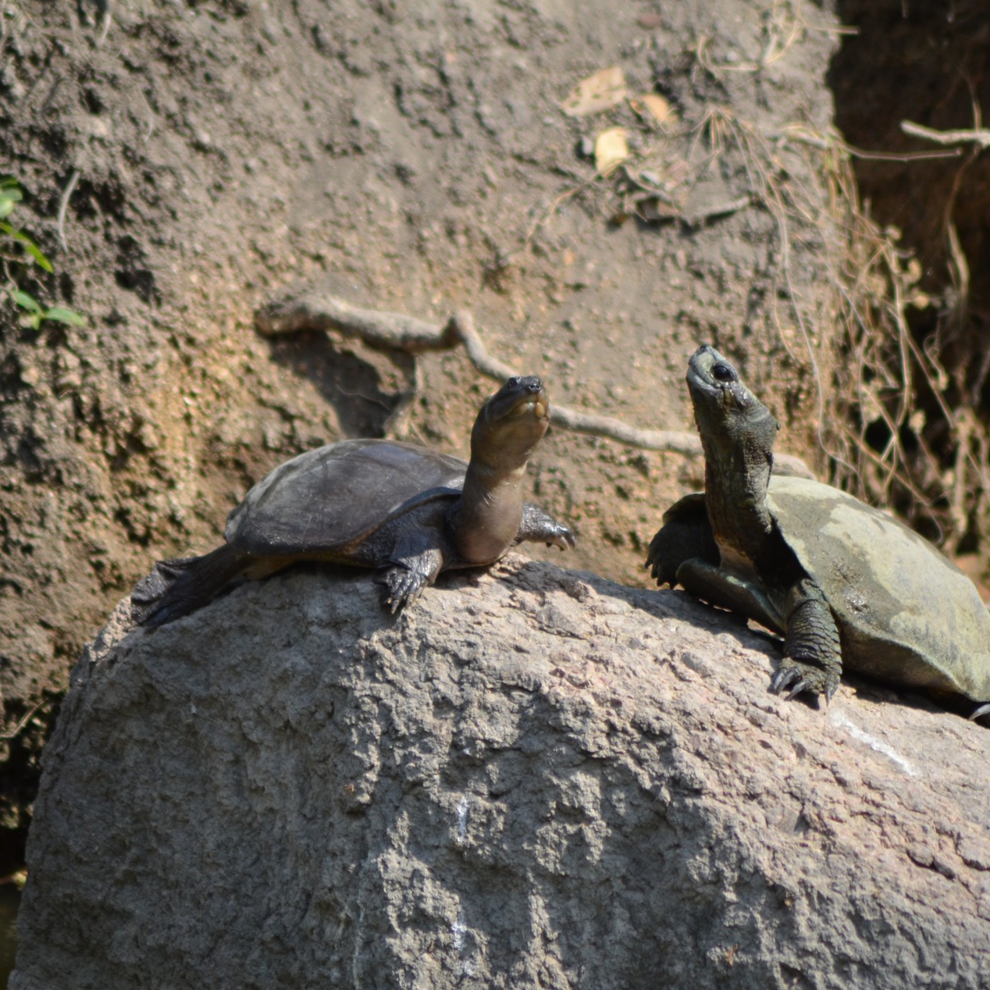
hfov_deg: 3.0
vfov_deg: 3.0
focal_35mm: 578
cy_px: 494
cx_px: 583
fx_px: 18702
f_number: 5.6
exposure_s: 1/1000
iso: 500
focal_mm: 300
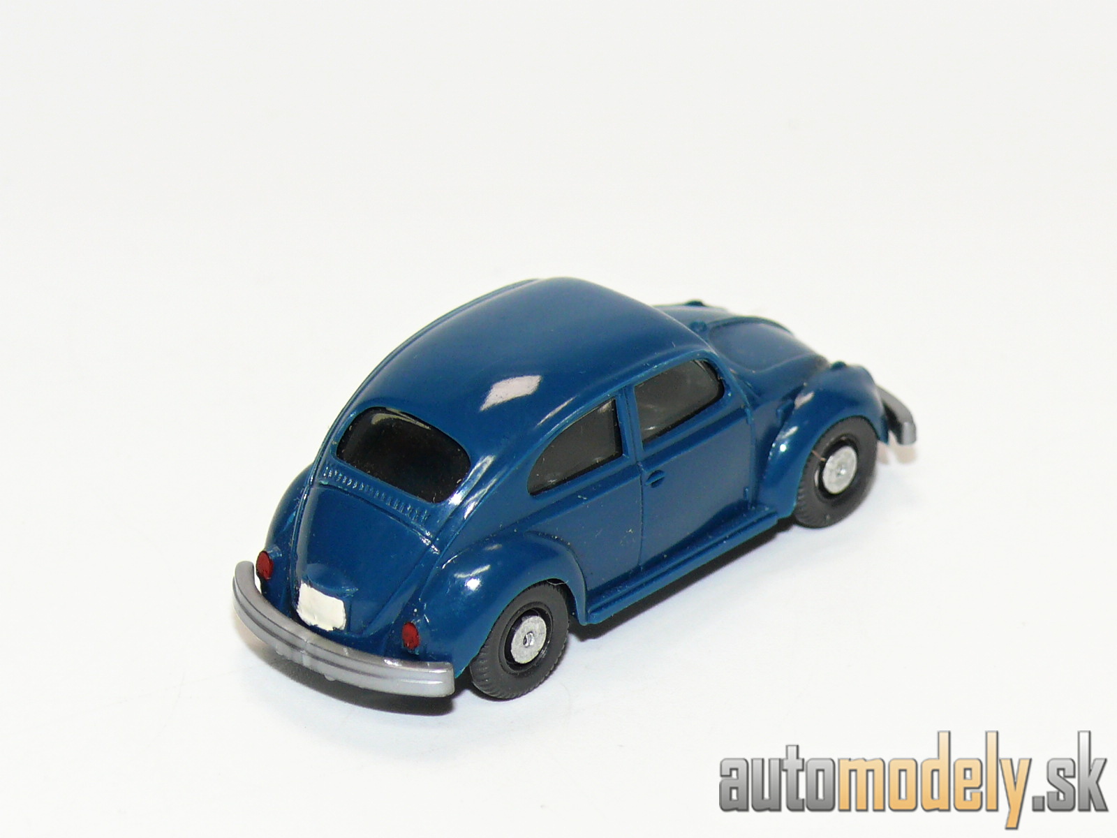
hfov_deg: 12.4
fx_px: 5131
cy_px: 419
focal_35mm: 159
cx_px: 558
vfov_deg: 9.3
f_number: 4
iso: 100
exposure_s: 1/30
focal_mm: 18.8
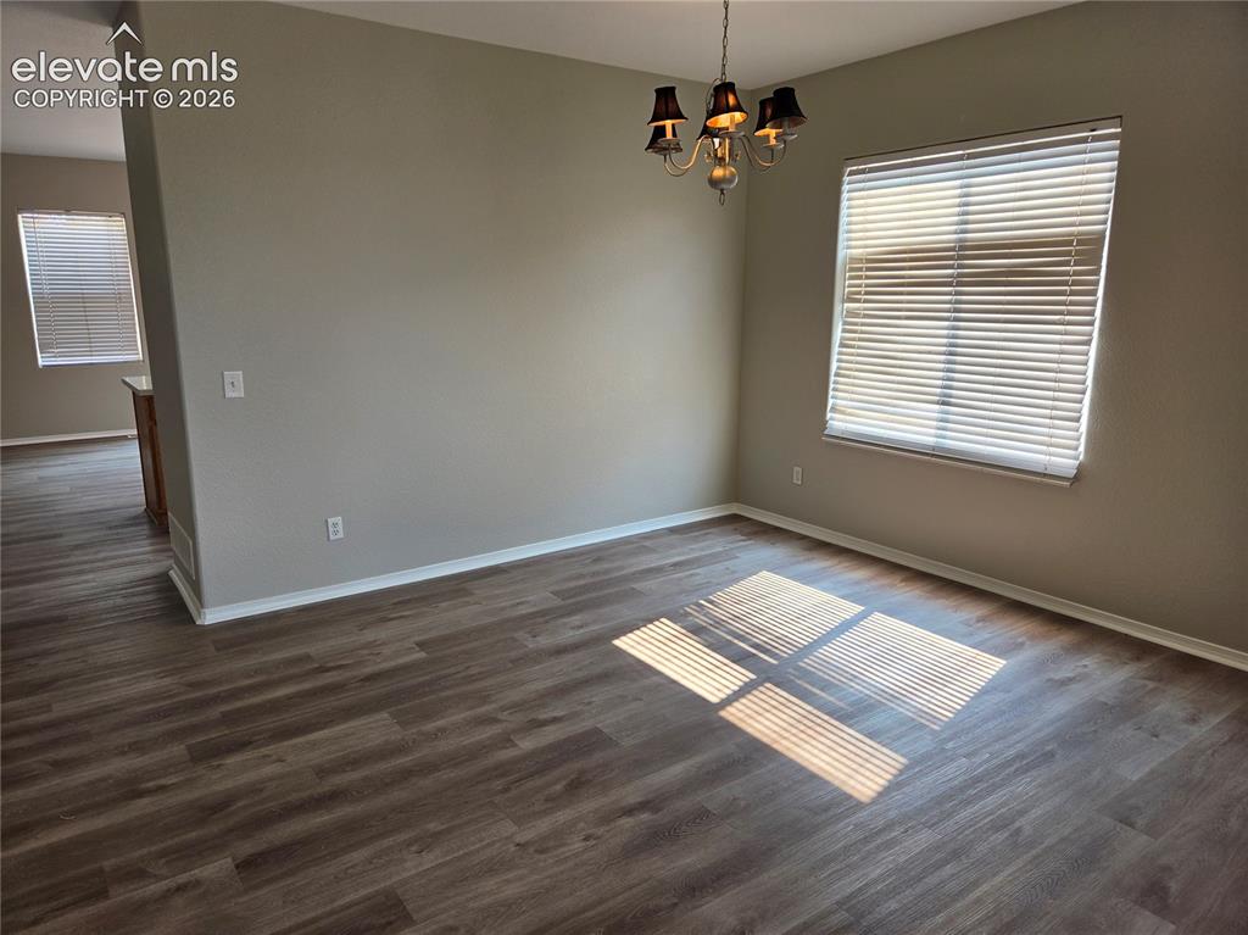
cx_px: 624
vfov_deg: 58.8
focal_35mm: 23
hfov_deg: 74.0
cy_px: 468
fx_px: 829
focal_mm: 5.4
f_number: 1.8
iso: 64
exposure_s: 1/180
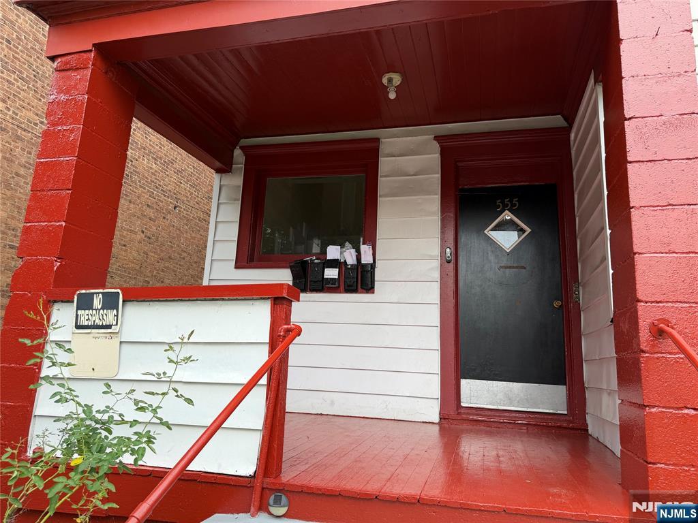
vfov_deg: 56.8
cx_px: 349
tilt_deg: +14.3
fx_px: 484
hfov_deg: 71.6
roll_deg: -3.0
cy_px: 262
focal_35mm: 24
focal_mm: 6.76
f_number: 1.78
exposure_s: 1/637
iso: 80
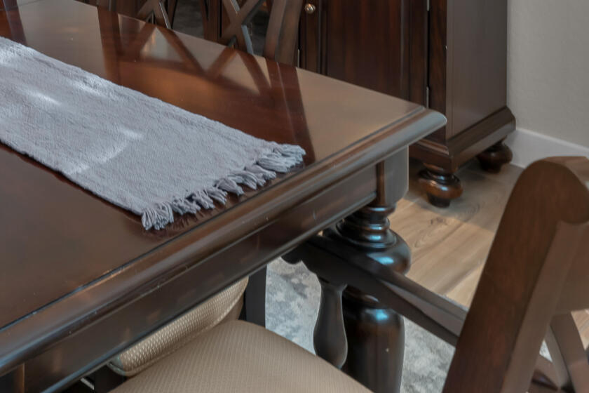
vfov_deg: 22.0
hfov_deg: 32.7
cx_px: -115
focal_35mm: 50
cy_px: -208
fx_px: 818
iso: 400
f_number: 10
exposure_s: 2
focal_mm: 14
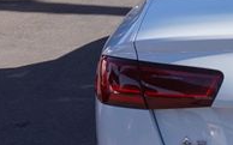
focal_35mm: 106
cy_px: 96
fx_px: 671
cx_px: 303
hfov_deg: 18.4
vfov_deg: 12.4
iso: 100
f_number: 8
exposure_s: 1/250
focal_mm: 21
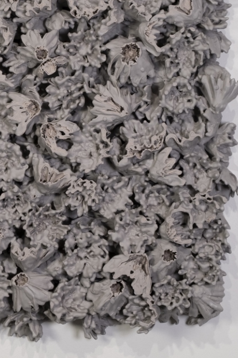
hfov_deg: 14.7
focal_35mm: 92
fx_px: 913
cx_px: 34
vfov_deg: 22.0
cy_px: 94
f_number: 6.4
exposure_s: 1/30
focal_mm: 25.4
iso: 200
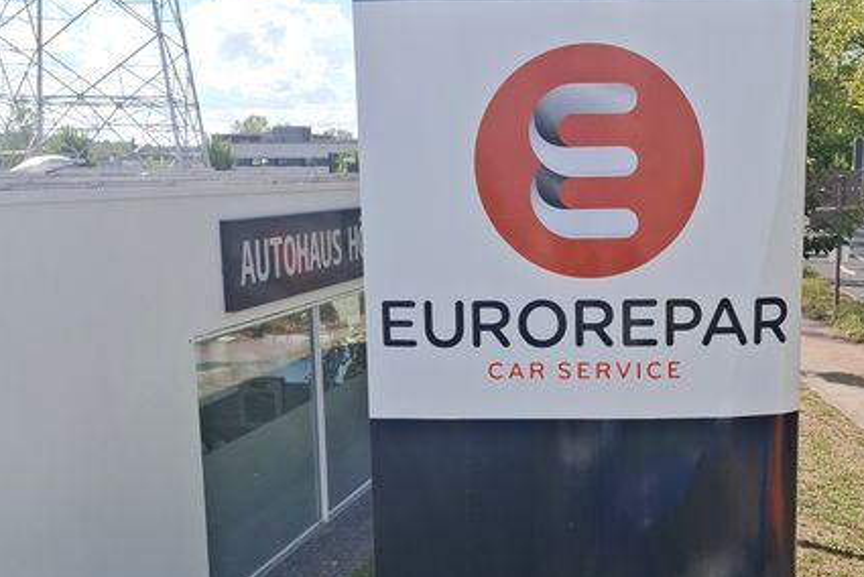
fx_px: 1081
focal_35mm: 45
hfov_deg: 43.0
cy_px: 343
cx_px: 571
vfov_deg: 29.8
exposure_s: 1/2353
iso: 50
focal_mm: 5.54
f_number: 1.8
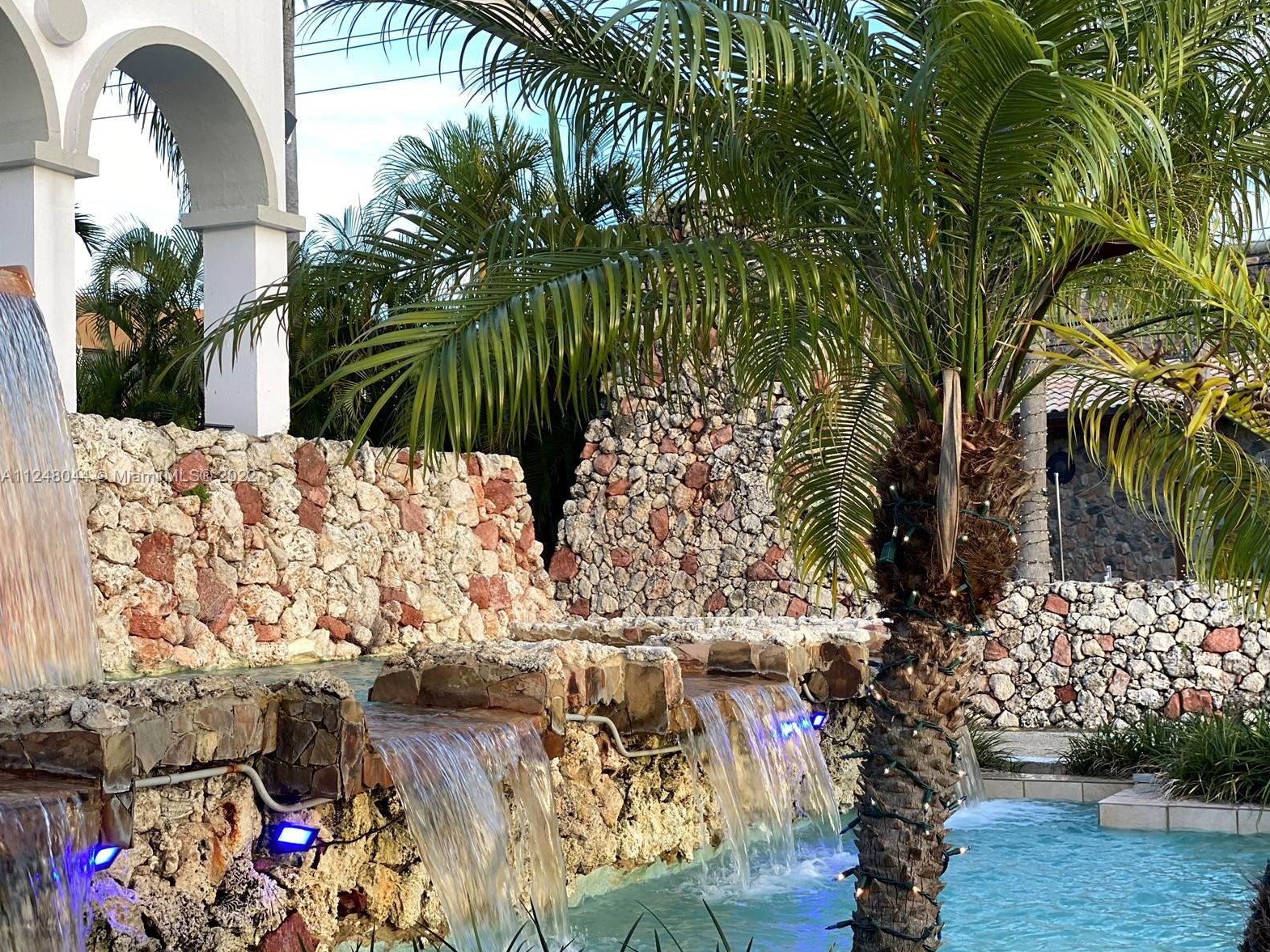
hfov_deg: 36.2
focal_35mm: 53
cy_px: 477
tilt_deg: +3.0
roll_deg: +0.4
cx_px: 645
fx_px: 1944
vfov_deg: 27.5
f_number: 2
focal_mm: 6
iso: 20
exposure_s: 1/120
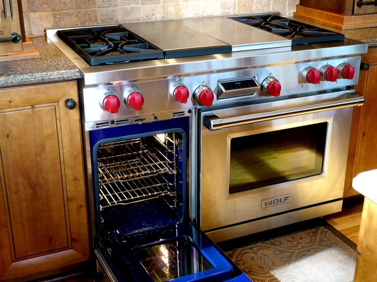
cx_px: 188
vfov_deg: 29.1
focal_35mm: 50
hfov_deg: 38.2
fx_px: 544
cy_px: 141
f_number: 4.5
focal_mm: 25
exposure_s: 1/25
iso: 400
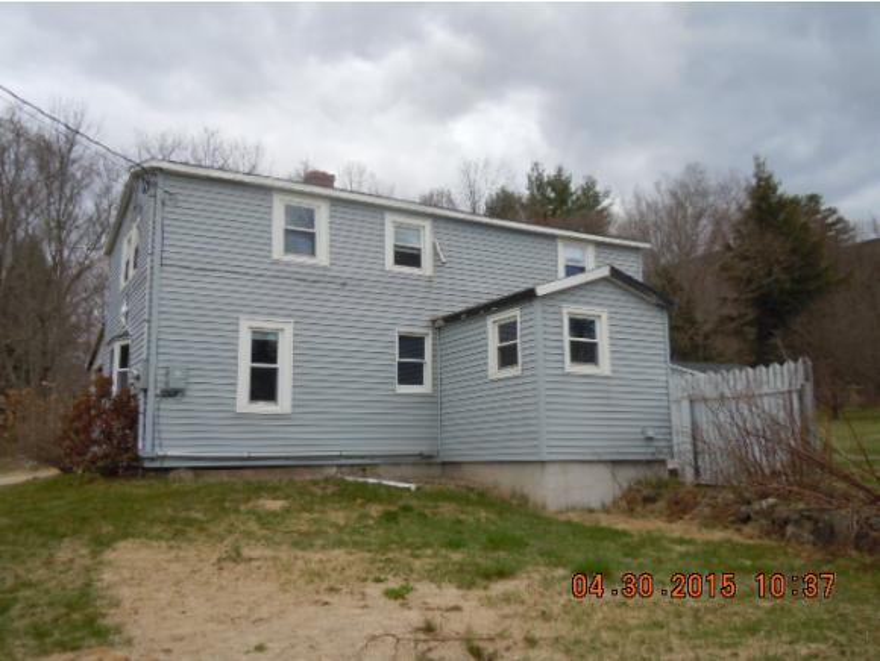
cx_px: 440
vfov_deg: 46.9
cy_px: 330
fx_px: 763
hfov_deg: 59.9
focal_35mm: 30
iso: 100
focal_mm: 5.4
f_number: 3.5
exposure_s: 1/500
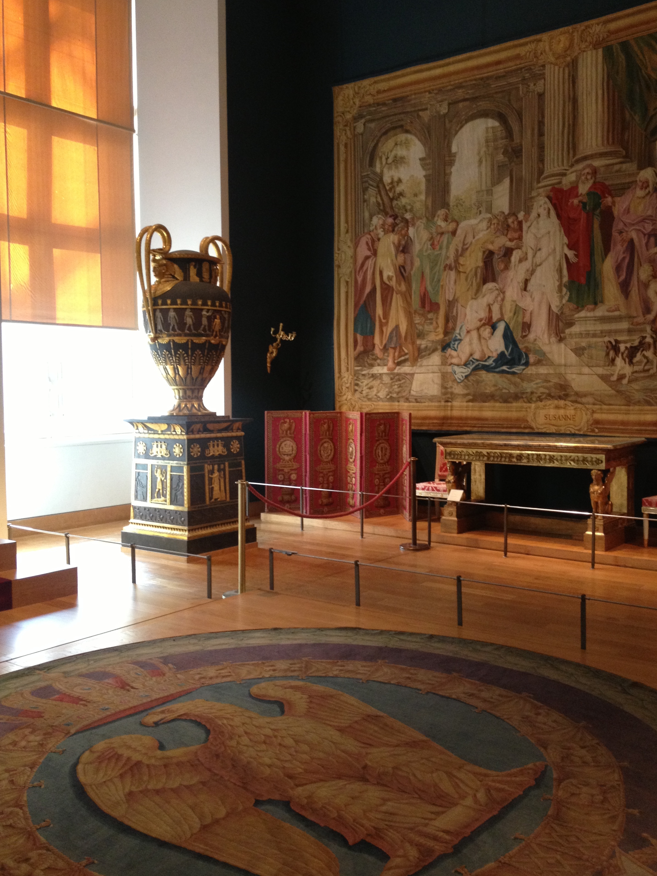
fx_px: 911
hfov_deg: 39.7
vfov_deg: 51.4
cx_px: 333
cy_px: 437
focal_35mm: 36
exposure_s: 1/20
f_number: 2.4
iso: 200
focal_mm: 4.28
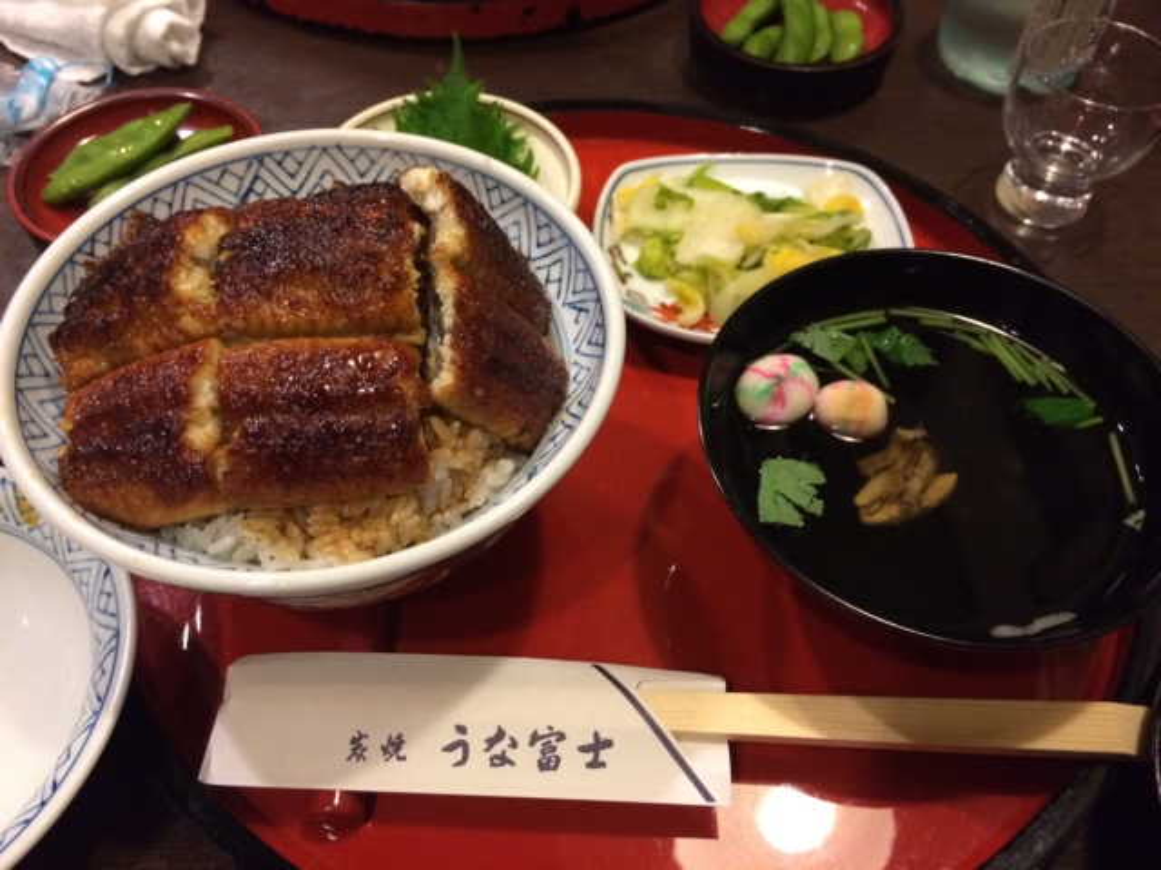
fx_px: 973
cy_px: 435
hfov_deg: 61.7
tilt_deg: -53.9
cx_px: 580
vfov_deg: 48.2
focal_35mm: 29
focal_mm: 4.15
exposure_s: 1/30
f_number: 2.2
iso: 250
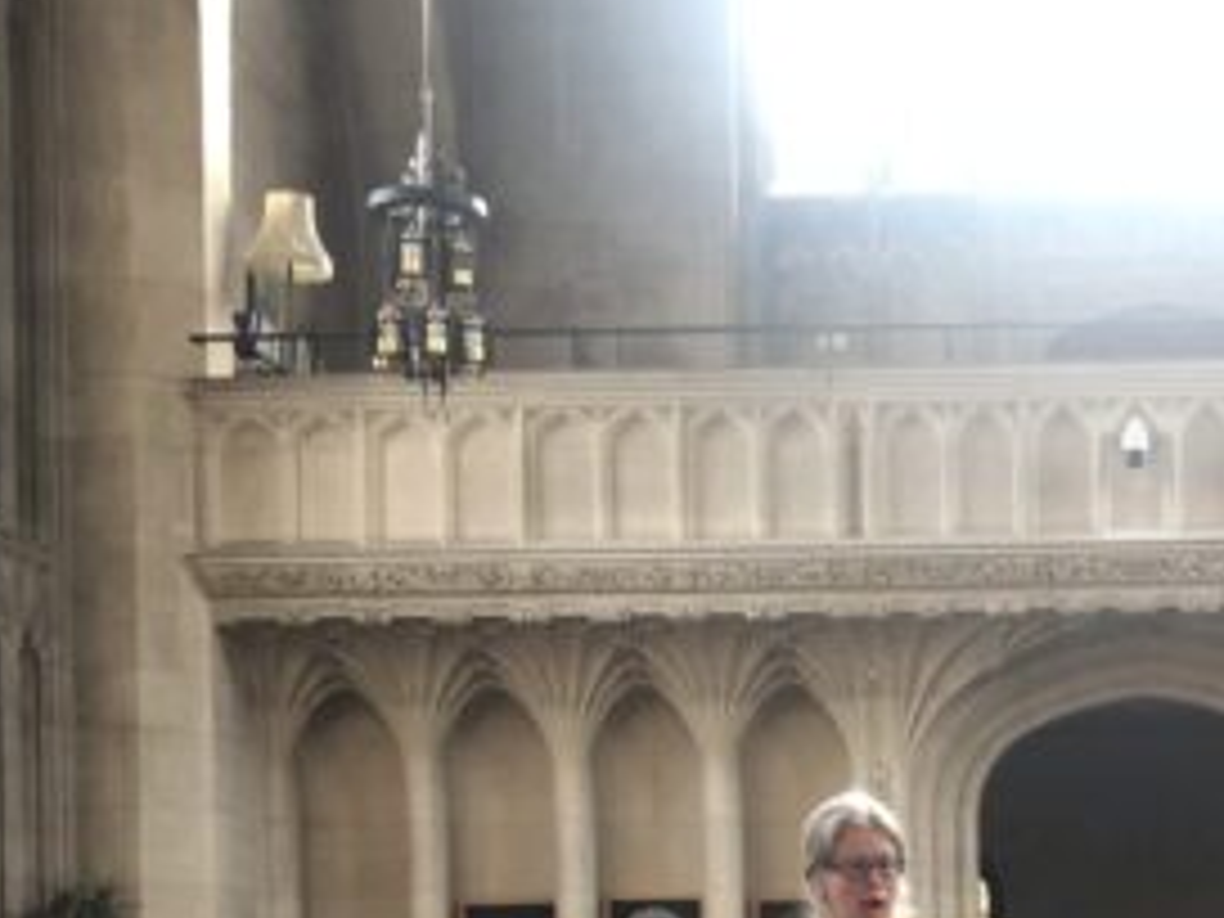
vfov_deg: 17.7
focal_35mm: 79
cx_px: 1084
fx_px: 2793
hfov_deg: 24.1
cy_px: 1116
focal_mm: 3.99
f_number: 1.8
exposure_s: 1/33
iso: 32
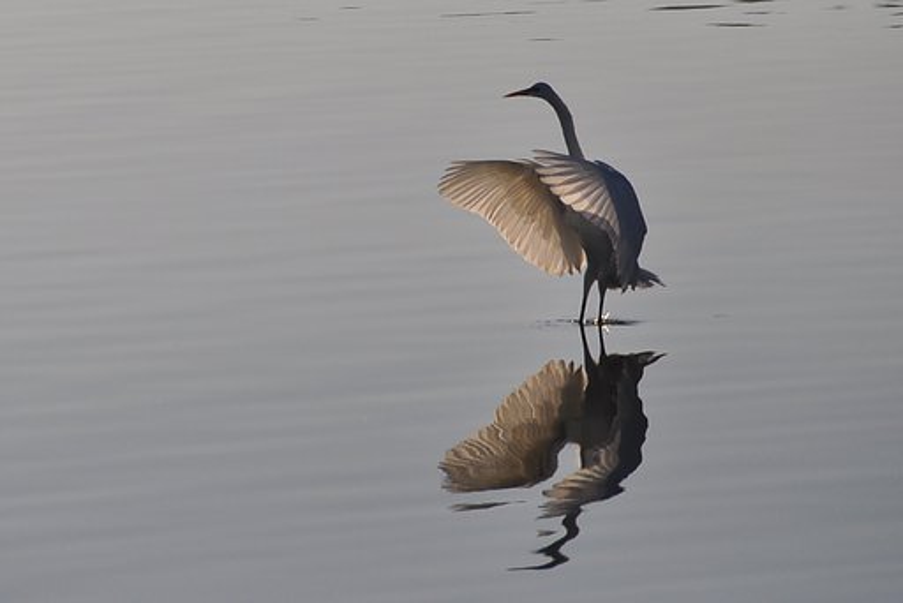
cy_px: 302
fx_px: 7529
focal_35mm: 300
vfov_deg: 4.6
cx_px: 452
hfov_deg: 6.9
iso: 200
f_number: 5.6
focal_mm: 200
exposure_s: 1/4000
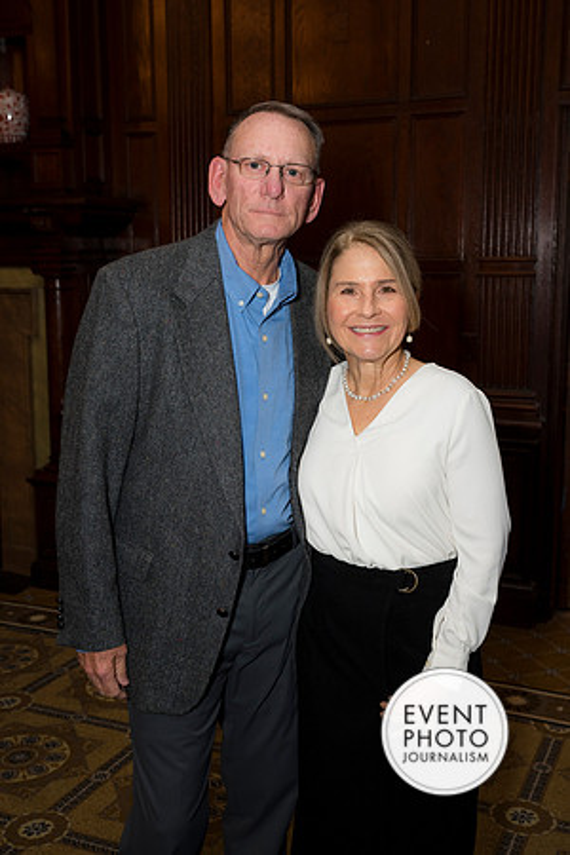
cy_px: 428
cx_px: 285
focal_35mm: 42
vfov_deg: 46.4
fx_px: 997
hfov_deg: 31.9
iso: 800
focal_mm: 42
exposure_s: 1/125
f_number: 5.6
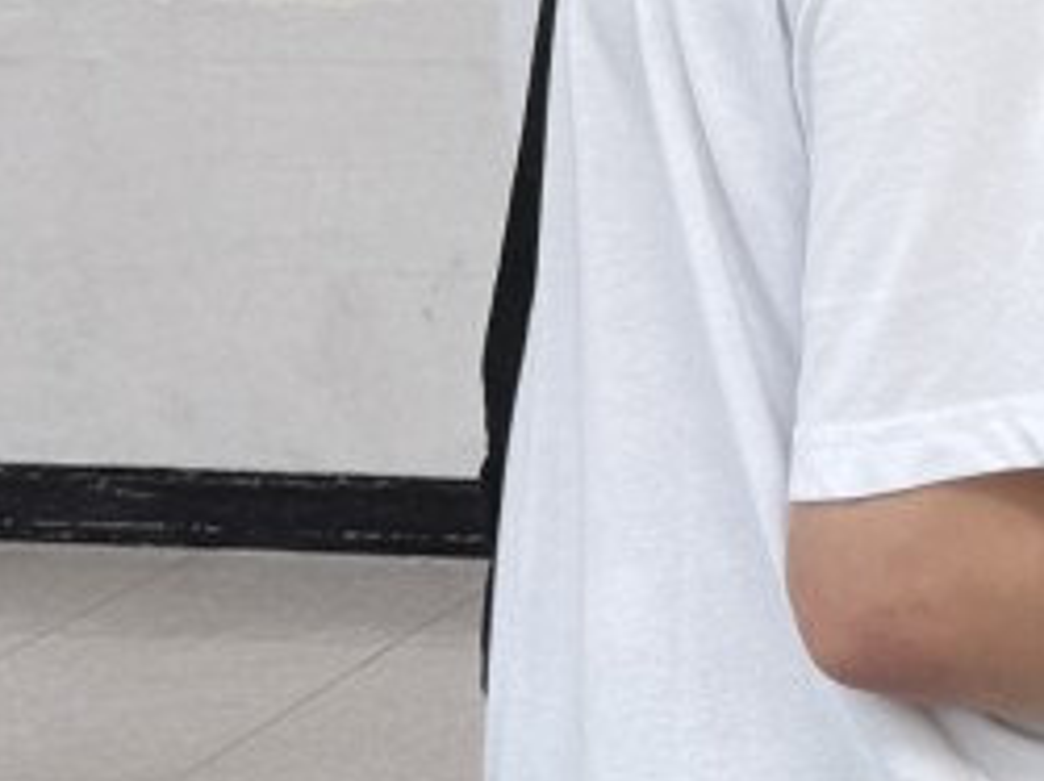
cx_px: 1925
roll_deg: +1.3
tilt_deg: -6.2
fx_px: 3706
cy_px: -146
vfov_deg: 11.8
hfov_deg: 14.1
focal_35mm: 123
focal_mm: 6.76
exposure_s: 1/120
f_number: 1.78
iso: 80
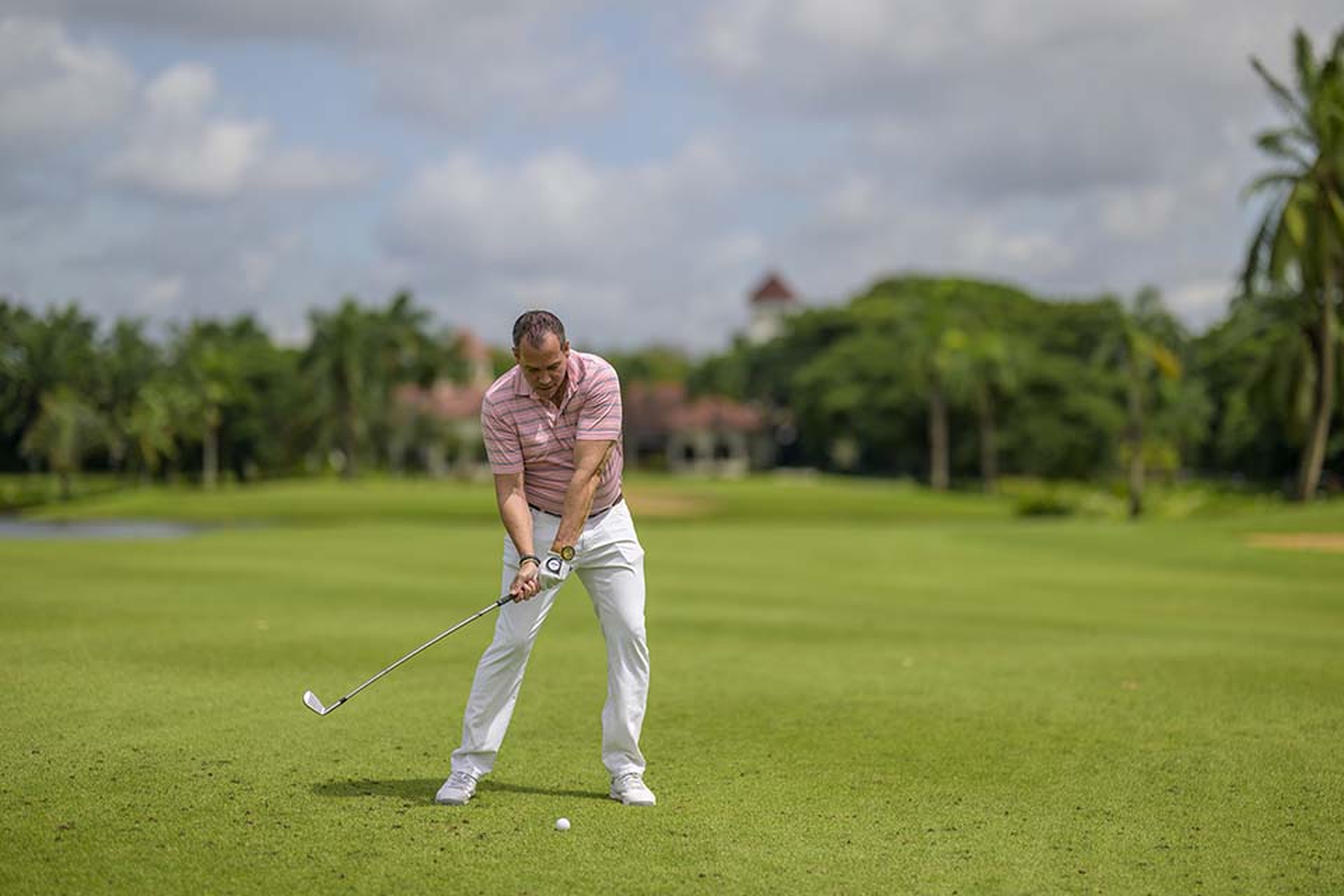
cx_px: 672
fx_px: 3173
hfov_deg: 23.9
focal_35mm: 85
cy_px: 448
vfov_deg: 16.1
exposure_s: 1/20000
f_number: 1.2
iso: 100
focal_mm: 85
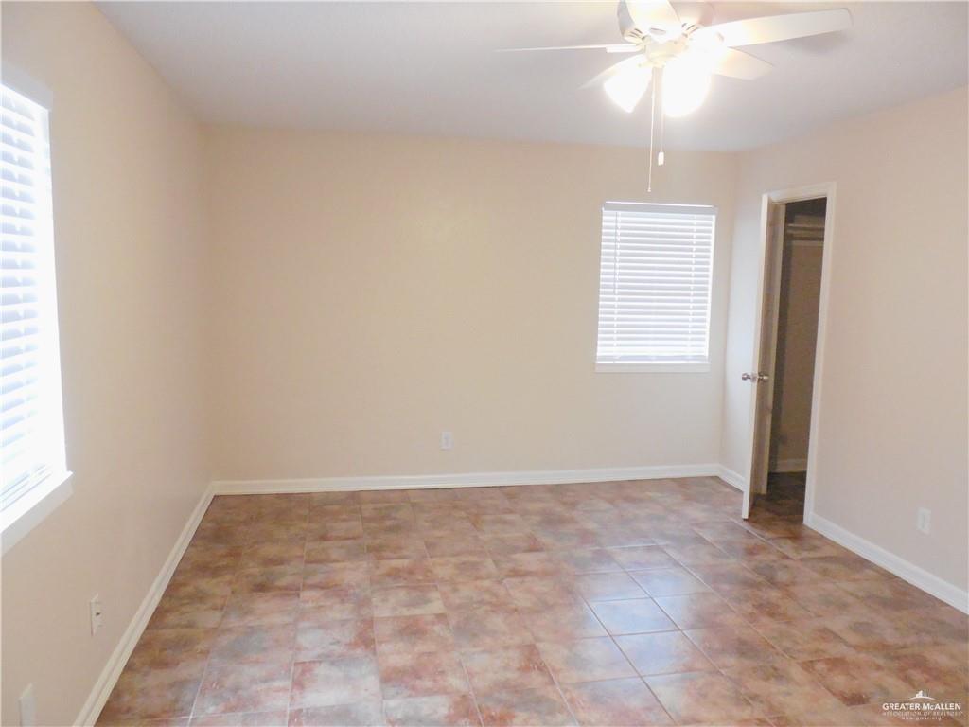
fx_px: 728
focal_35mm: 26
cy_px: 364
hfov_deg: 67.3
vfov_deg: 53.1
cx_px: 484
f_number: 3.5
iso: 800
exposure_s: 1/60
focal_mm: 4.6
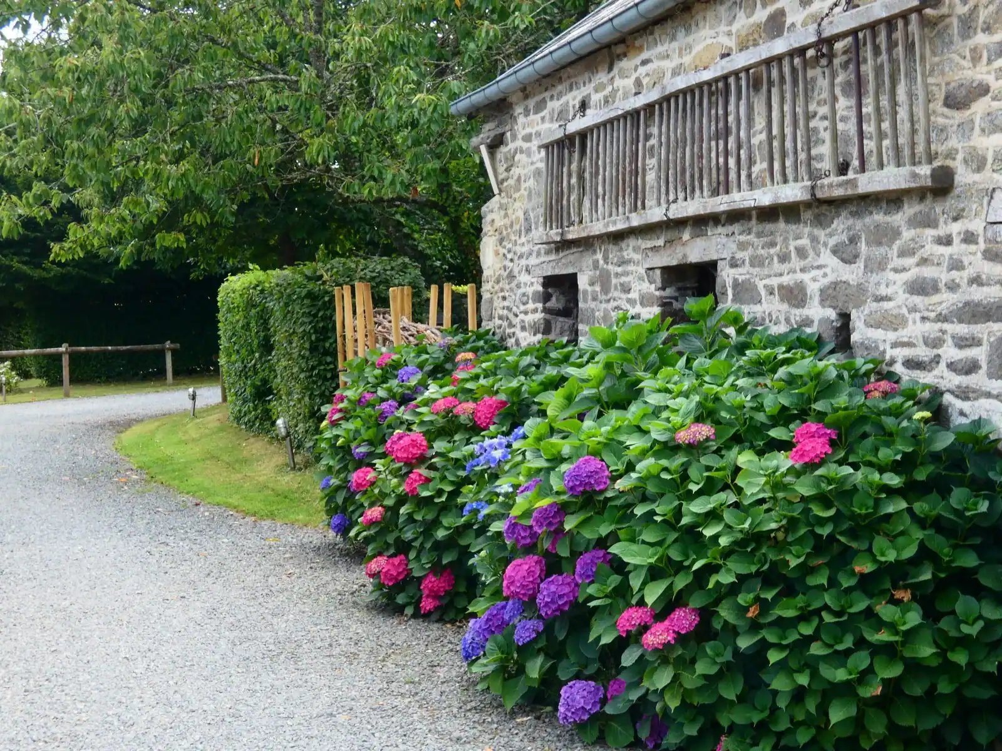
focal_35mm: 61
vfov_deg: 24.0
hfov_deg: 31.7
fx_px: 1766
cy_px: 376
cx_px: 501
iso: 80
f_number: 4.5
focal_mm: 10.8
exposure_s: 1/100
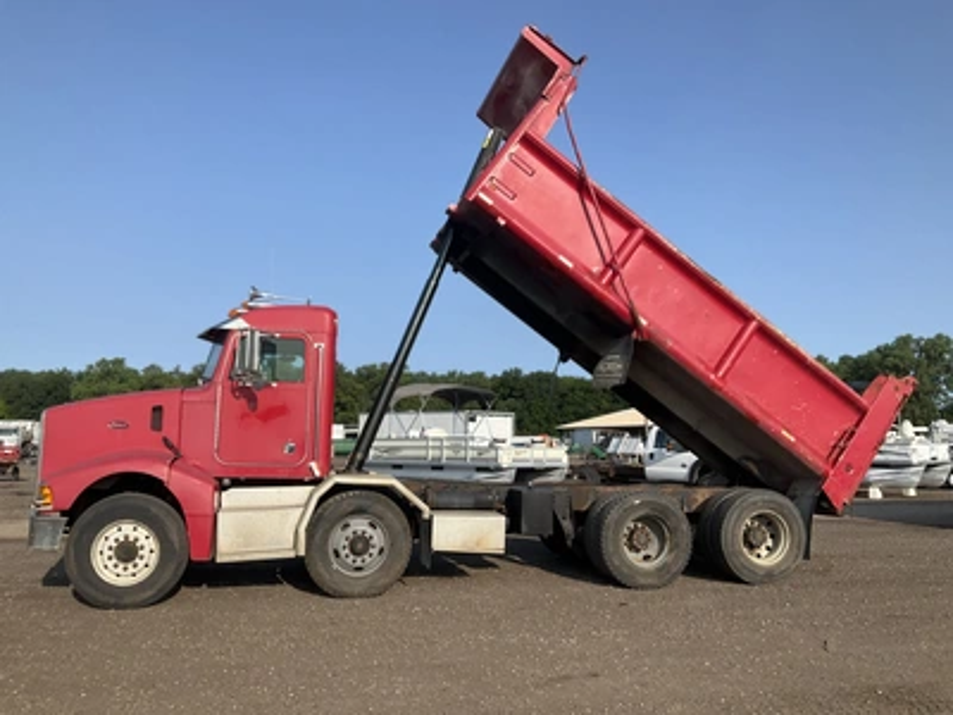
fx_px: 798
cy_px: 358
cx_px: 476
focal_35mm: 29
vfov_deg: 48.2
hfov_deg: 61.7
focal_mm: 3
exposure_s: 1/1626
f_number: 1.8
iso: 25
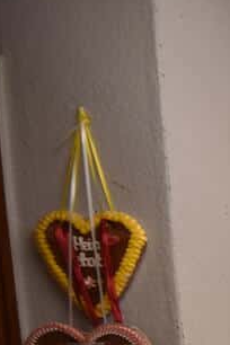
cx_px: 661
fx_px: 450
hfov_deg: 12.0
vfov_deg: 34.6
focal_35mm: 47
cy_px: 400
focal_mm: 8
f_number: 5
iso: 200
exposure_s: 1/60
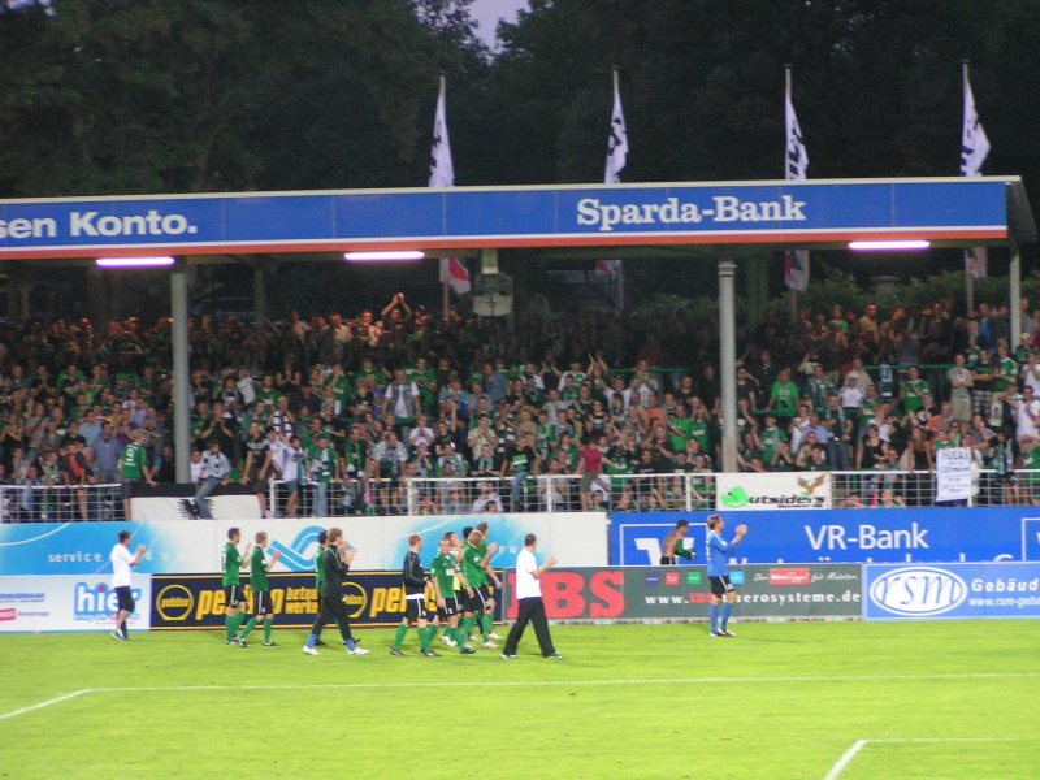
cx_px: 520
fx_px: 4927
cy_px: 390
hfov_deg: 12.0
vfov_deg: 9.1
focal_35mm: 164
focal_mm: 25.1
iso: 200
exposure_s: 1/50
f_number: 3.5
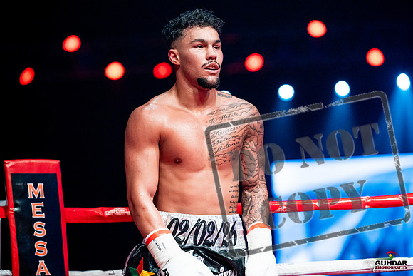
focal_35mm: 150
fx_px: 1721
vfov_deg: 9.2
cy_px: 138
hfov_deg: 13.7
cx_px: 206
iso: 4000
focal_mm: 150
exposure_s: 1/1000
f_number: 2.8
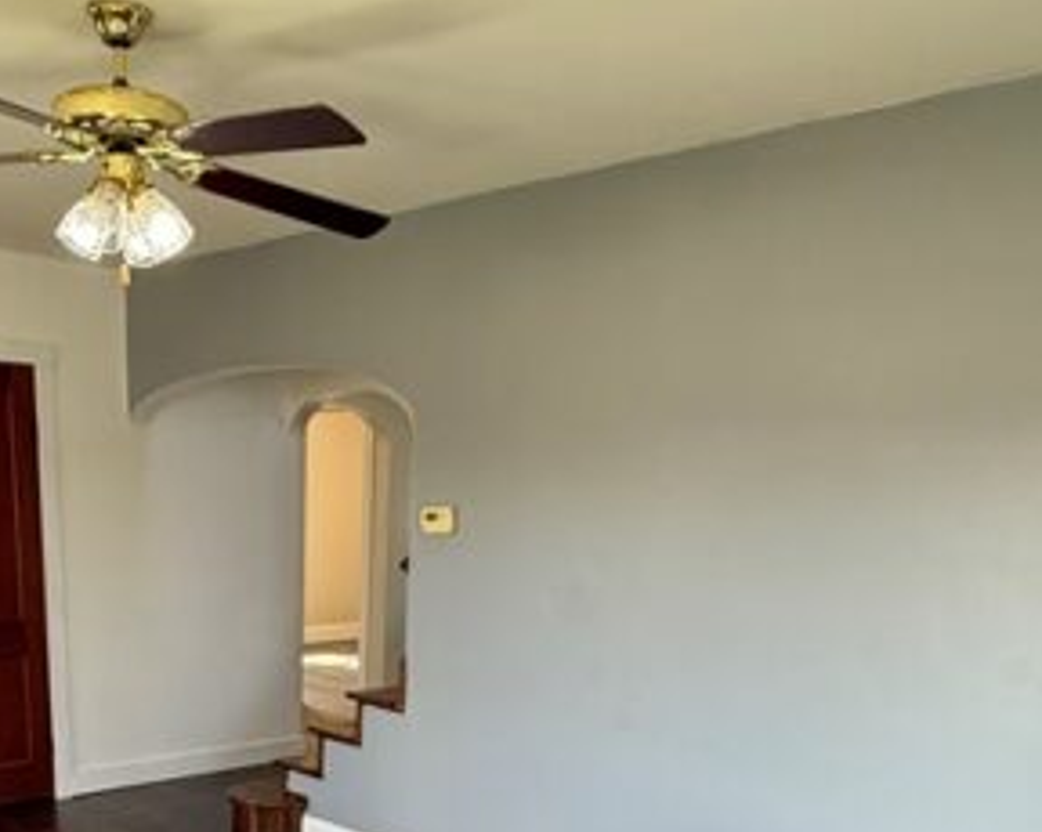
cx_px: 362
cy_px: 832
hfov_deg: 47.3
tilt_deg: -15.6
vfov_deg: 35.4
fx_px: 1171
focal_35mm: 38
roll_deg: -1.7
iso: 125
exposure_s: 1/120
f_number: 2.2
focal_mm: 2.22
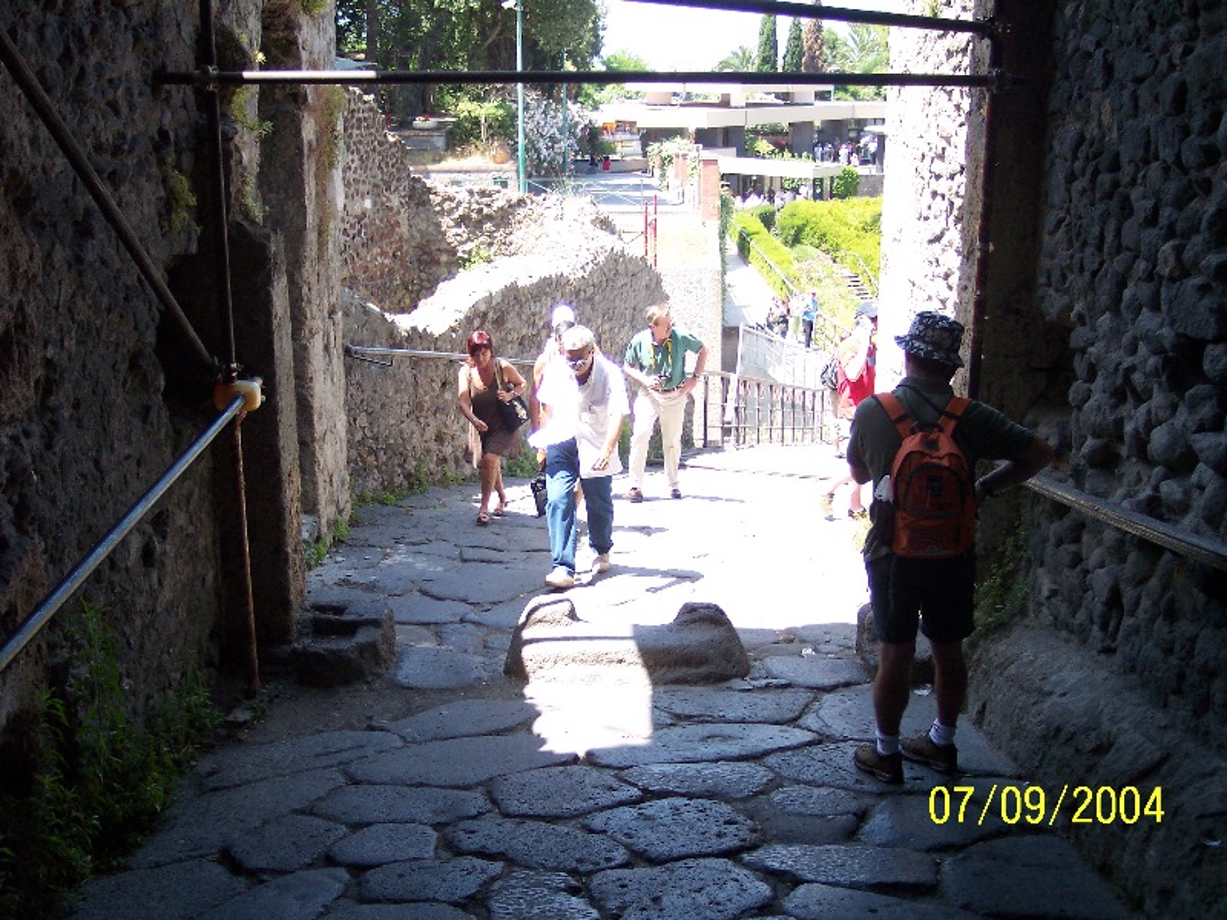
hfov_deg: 49.0
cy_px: 460
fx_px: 1347
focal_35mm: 38
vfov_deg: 37.7
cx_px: 614
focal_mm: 8
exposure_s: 1/250
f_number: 2.8
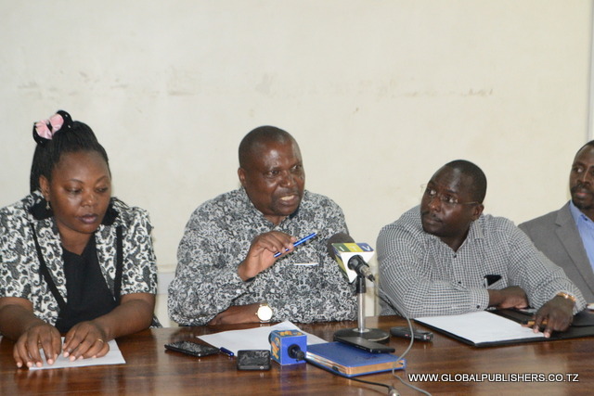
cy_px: 198
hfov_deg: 33.4
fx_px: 990
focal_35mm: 60
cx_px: 297
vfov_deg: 22.6
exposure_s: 1/60
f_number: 7.1
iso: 3200
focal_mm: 40
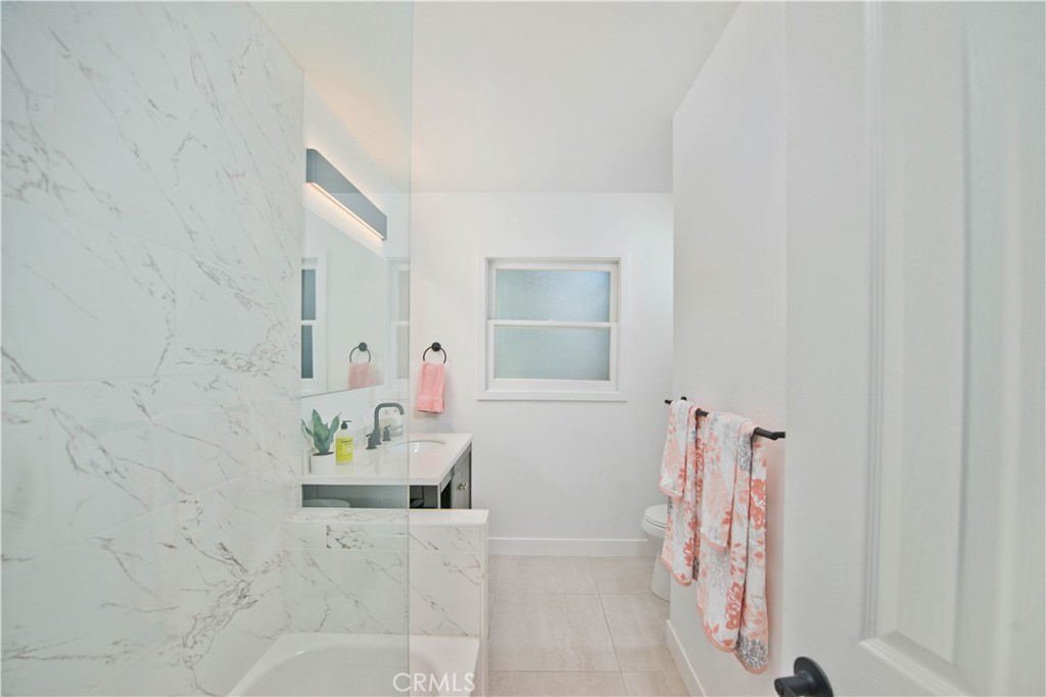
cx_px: 523
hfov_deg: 104.2
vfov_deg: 81.2
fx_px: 407
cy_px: 348
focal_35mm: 14
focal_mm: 14
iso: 400
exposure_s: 1/640
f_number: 5.6
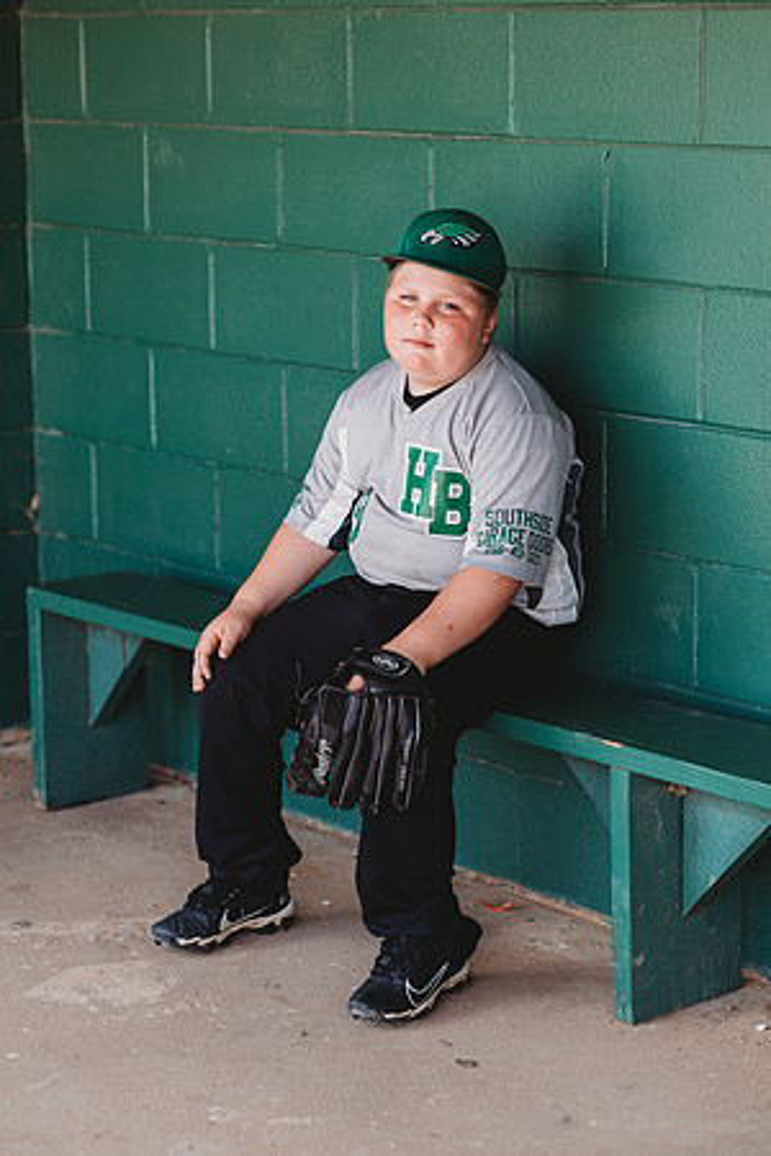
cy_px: 578
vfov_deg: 23.9
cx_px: 386
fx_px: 2730
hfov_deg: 16.1
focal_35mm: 85
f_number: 2.8
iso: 200
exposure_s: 1/200
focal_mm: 85
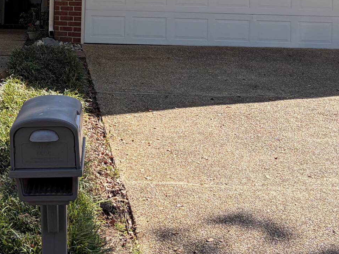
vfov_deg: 17.6
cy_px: -26
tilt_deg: +3.5
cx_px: 57
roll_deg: -1.2
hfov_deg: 23.7
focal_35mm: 81
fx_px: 793
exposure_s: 1/2364
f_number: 1.6
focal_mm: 5.96
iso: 64
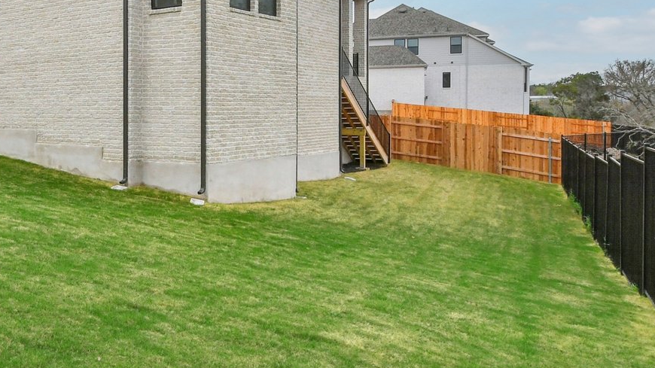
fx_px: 642
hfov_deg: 48.2
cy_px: 83
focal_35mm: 37
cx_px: 62
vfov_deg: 31.3
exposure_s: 1/1250
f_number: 8
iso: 400
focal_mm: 10
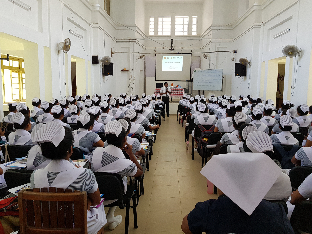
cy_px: 117
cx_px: 156
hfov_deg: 67.3
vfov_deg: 53.1
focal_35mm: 26
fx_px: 234
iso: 125
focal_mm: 4.2
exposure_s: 1/50
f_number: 1.7
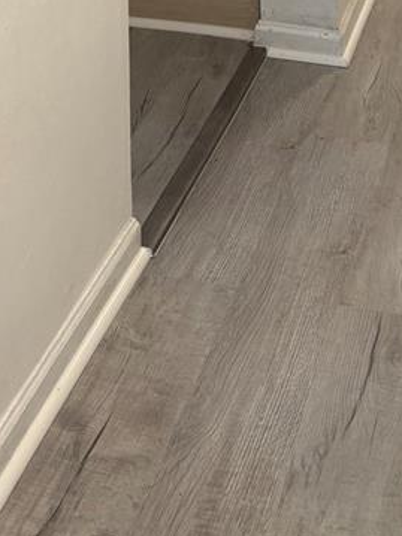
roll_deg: +0.9
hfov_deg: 17.0
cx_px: 181
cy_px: -281
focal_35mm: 87
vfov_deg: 19.5
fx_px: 1348
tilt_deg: -10.3
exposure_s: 1/60
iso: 80
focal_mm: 5.96
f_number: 1.6
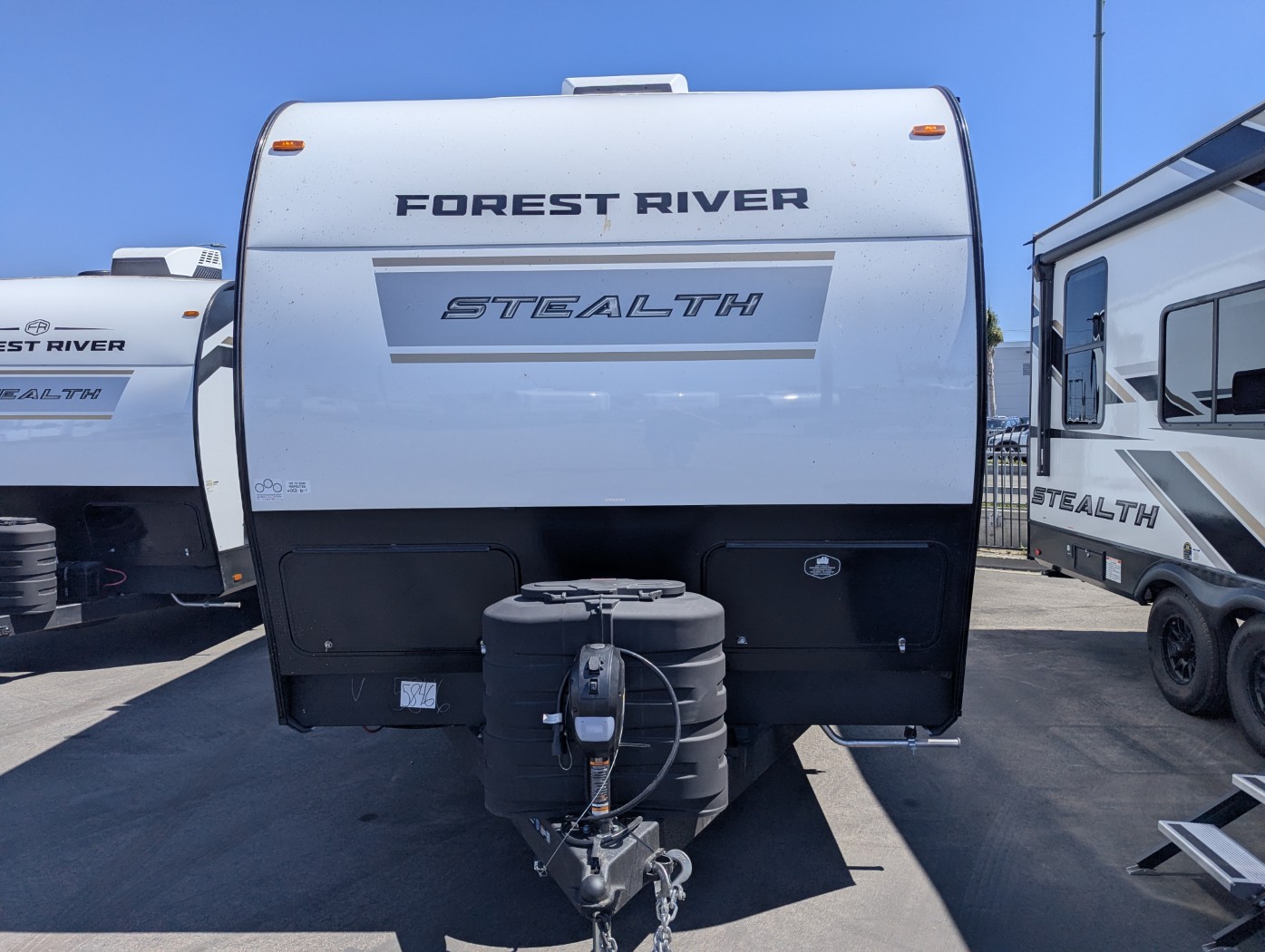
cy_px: 476
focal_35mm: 24
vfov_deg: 56.9
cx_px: 632
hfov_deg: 71.5
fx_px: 878
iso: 48
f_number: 1.85
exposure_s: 1/3058
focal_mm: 6.81
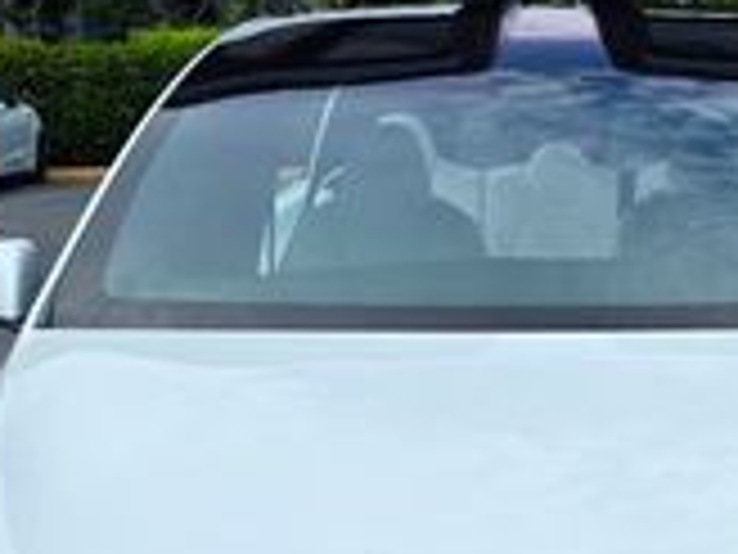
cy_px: 513
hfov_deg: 21.5
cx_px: 580
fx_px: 1919
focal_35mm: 90
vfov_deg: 16.2
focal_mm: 6.3
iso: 80
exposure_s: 1/7944
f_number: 1.7
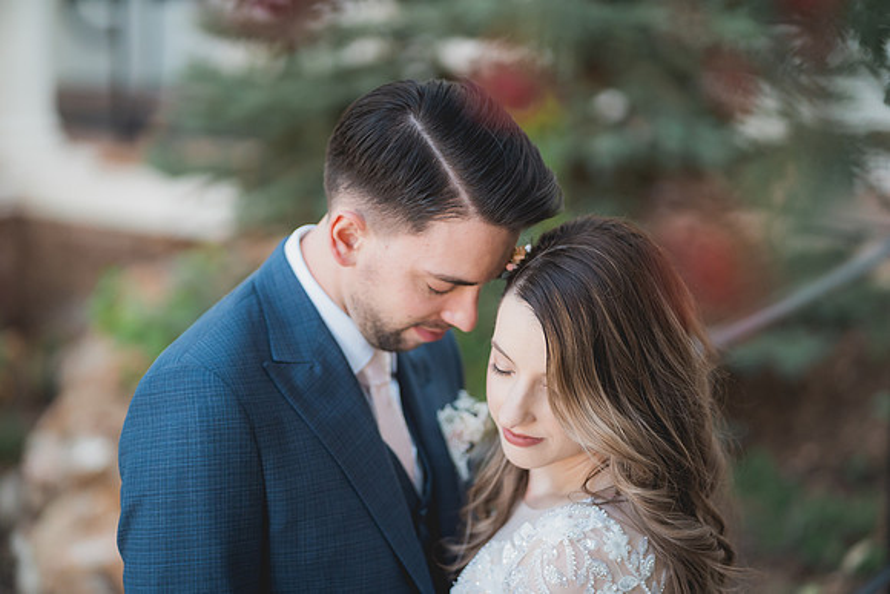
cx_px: 445
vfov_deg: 15.9
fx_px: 2128
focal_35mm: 86
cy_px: 297
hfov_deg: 23.6
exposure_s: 1/1000
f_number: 1.8
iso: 1000
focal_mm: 85
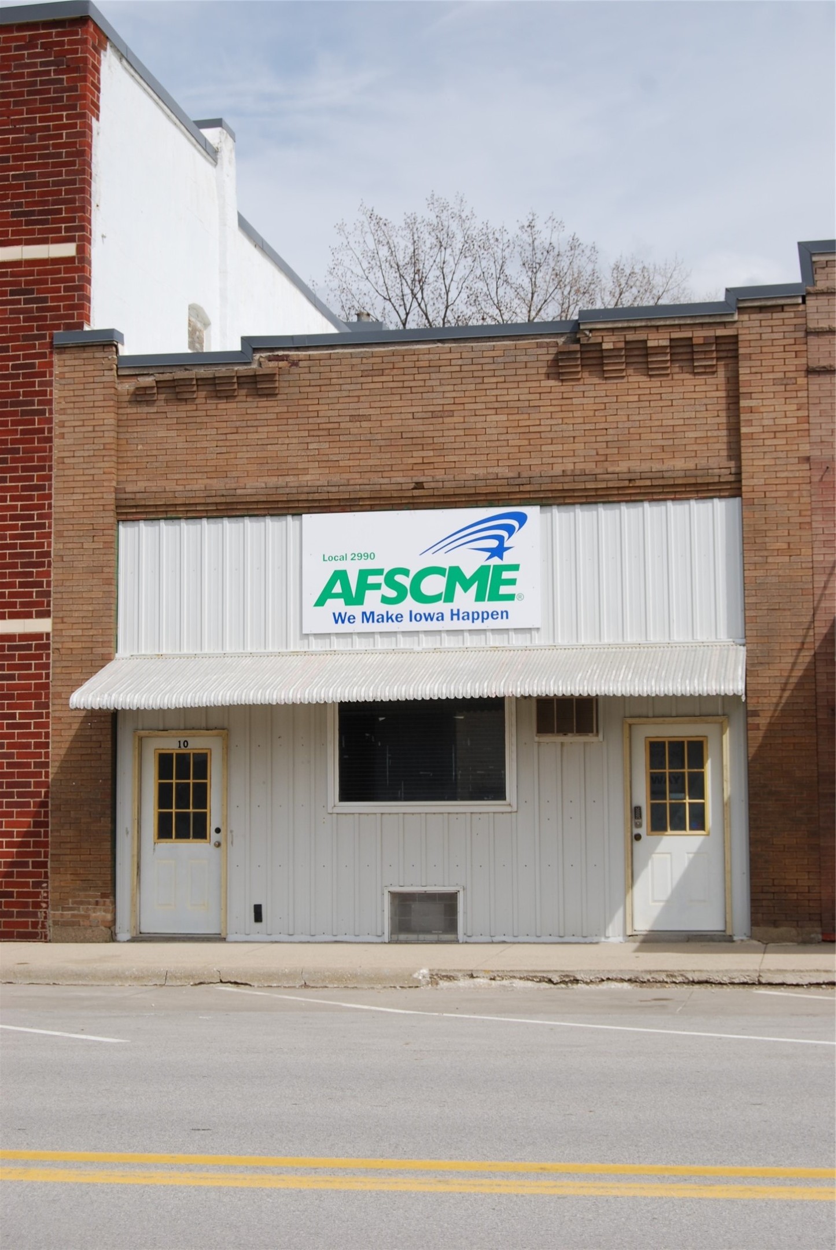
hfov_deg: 23.8
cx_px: 418
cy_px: 625
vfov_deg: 35.0
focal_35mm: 57
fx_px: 1981
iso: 100
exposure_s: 1/320
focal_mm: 38
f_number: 9
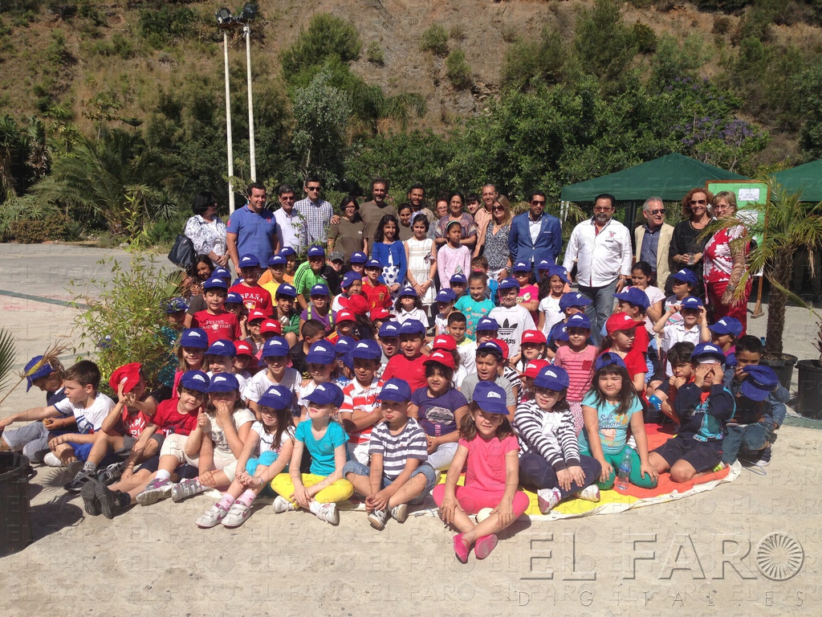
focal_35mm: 33
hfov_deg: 55.4
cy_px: 308
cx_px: 411
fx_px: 784
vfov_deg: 42.9
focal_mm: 4.12
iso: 50
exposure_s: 1/2584
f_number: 2.4
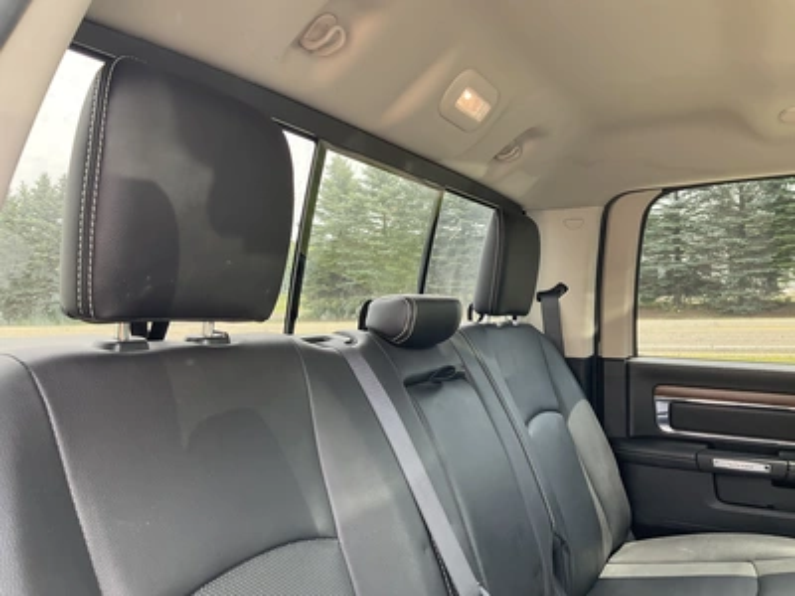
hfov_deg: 61.7
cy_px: 298
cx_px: 398
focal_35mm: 29
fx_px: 666
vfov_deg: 48.2
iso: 40
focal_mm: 3
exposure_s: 1/122
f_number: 1.8
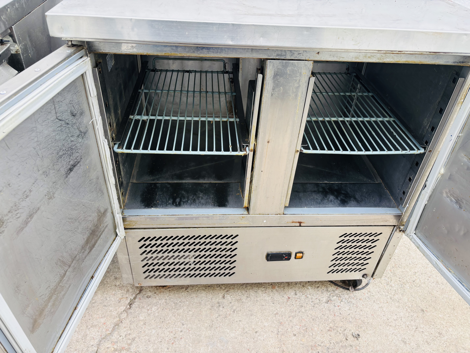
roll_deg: -2.0
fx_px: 353
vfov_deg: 53.1
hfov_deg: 67.3
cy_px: 176
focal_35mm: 26
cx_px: 235
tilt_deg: -37.5
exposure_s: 1/198
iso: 40
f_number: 1.6
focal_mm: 5.96
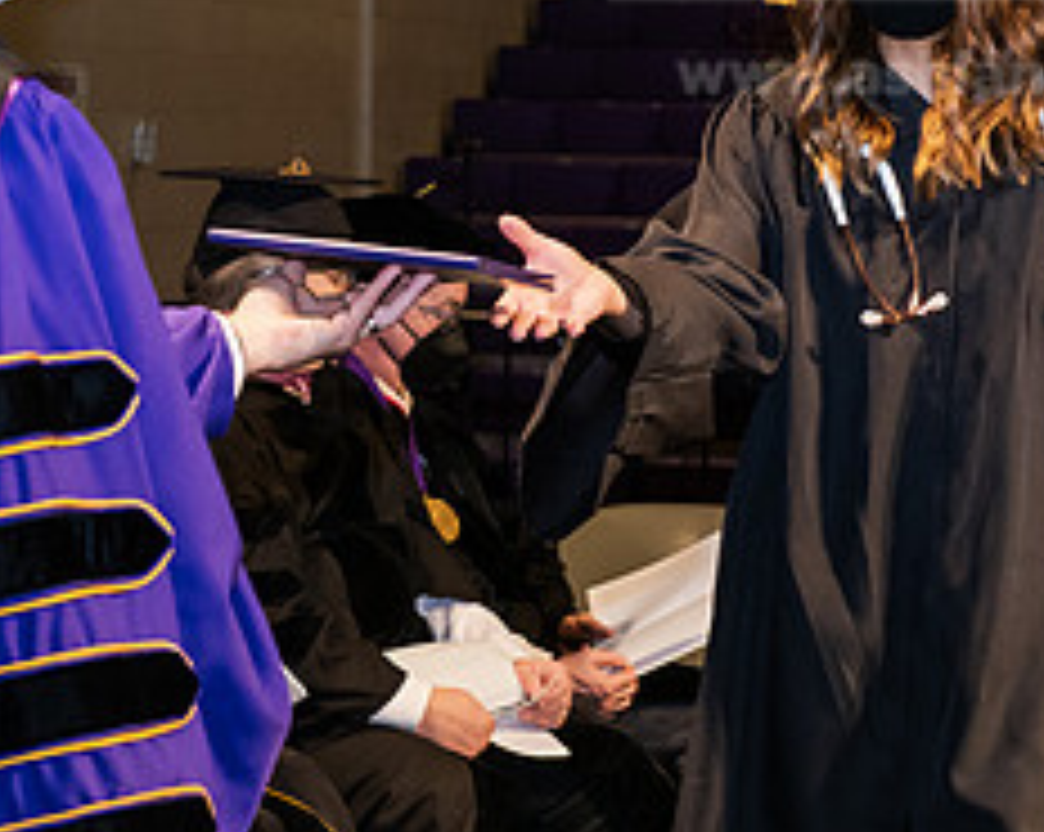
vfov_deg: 9.9
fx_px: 4783
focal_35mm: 155
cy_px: 169
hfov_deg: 12.5
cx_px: 472
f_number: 6.3
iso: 1600
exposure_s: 1/200
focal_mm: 66
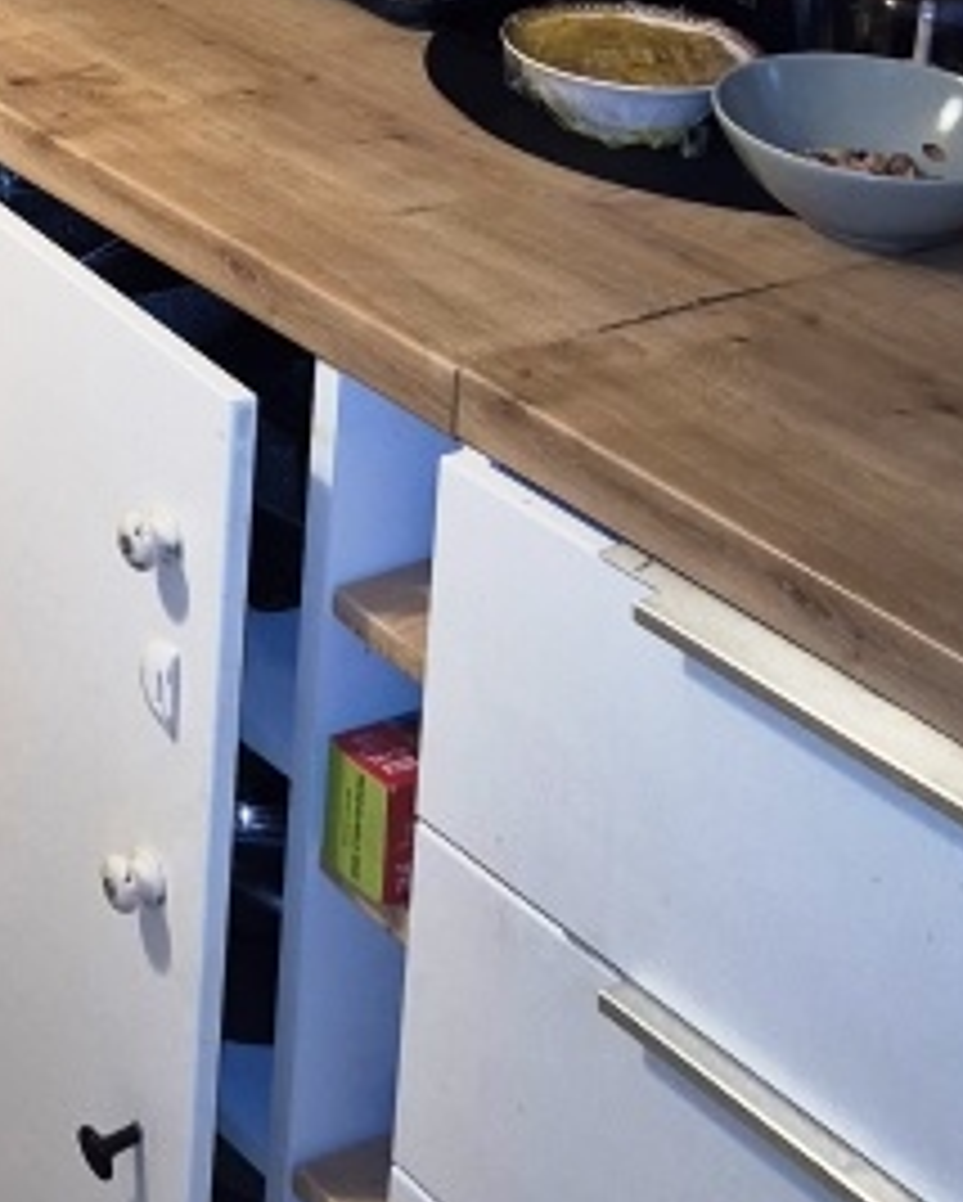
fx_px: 3060
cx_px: -518
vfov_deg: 20.8
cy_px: -234
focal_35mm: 86
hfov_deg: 16.2
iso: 100
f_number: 1.8
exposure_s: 1/25
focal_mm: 5.4
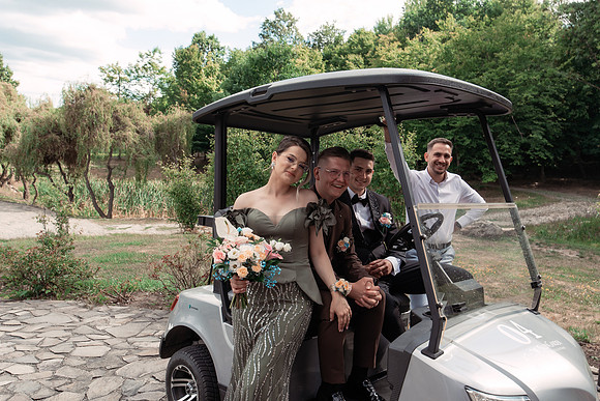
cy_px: 200
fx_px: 500
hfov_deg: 61.9
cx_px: 300
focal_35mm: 30
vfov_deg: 43.6
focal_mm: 30
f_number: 7.1
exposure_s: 1/400
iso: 400
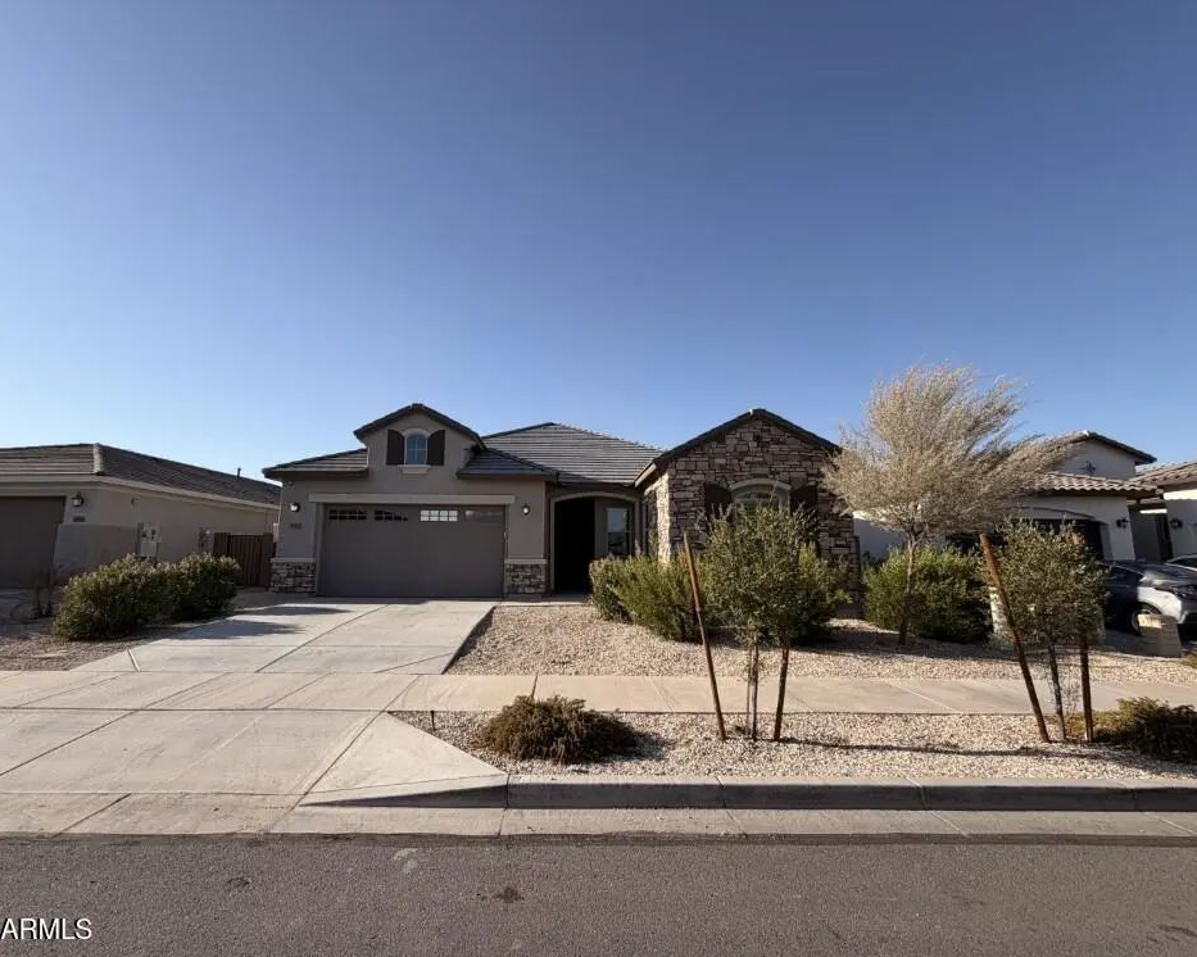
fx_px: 531
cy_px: 481
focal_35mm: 15
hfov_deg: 96.8
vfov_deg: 84.0
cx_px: 582
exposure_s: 1/770
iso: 25
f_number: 2.2
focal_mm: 2.22
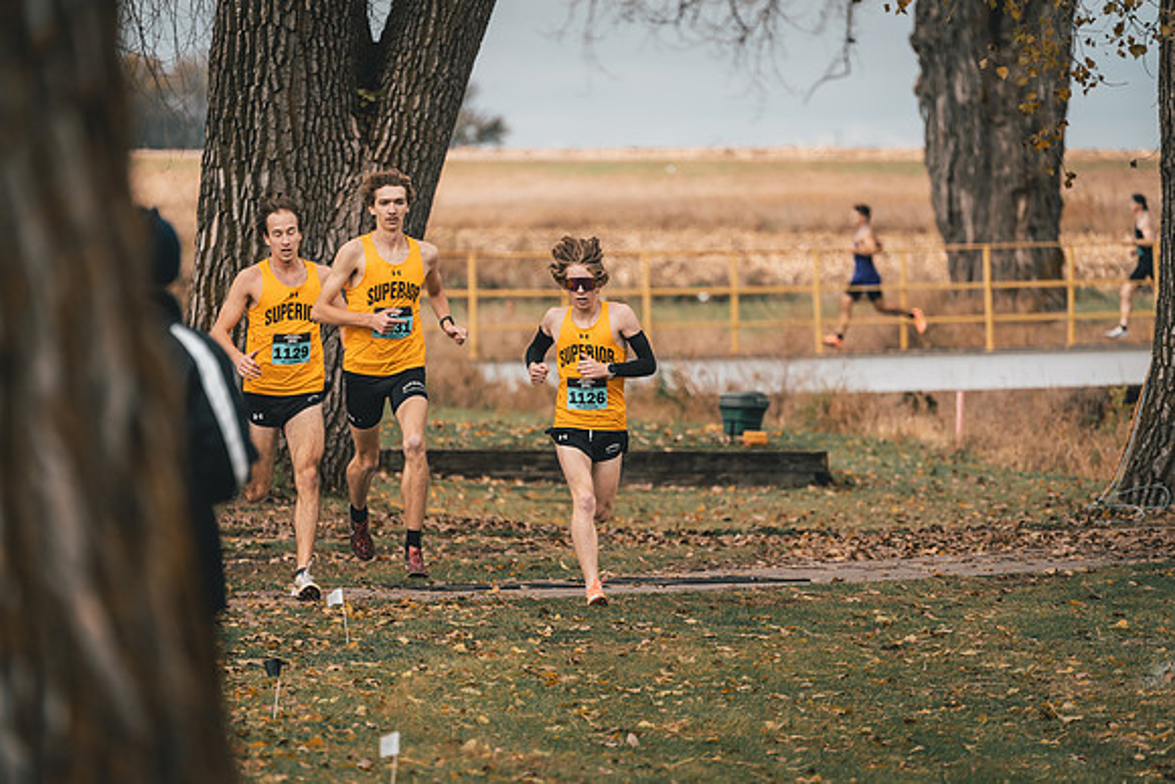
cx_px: 588
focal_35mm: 411
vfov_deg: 3.3
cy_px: 392
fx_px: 13421
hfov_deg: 5.0
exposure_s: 1/1250
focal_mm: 400
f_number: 6.3
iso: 400
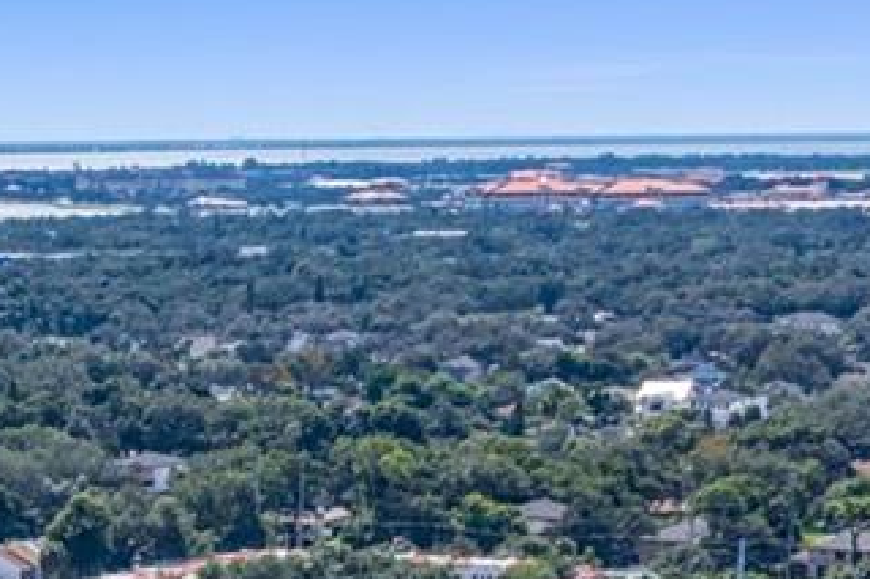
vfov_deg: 9.1
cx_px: -144
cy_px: 1245
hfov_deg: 14.3
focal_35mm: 140
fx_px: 3381
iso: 200
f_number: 8
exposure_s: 1/500
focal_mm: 14.45
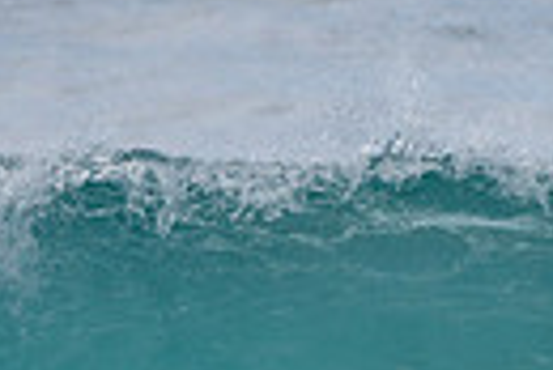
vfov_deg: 0.5
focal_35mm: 2732
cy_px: 445
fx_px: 42013
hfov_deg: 0.8
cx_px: 363
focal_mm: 500
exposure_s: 1/2000
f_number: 5.6
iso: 110
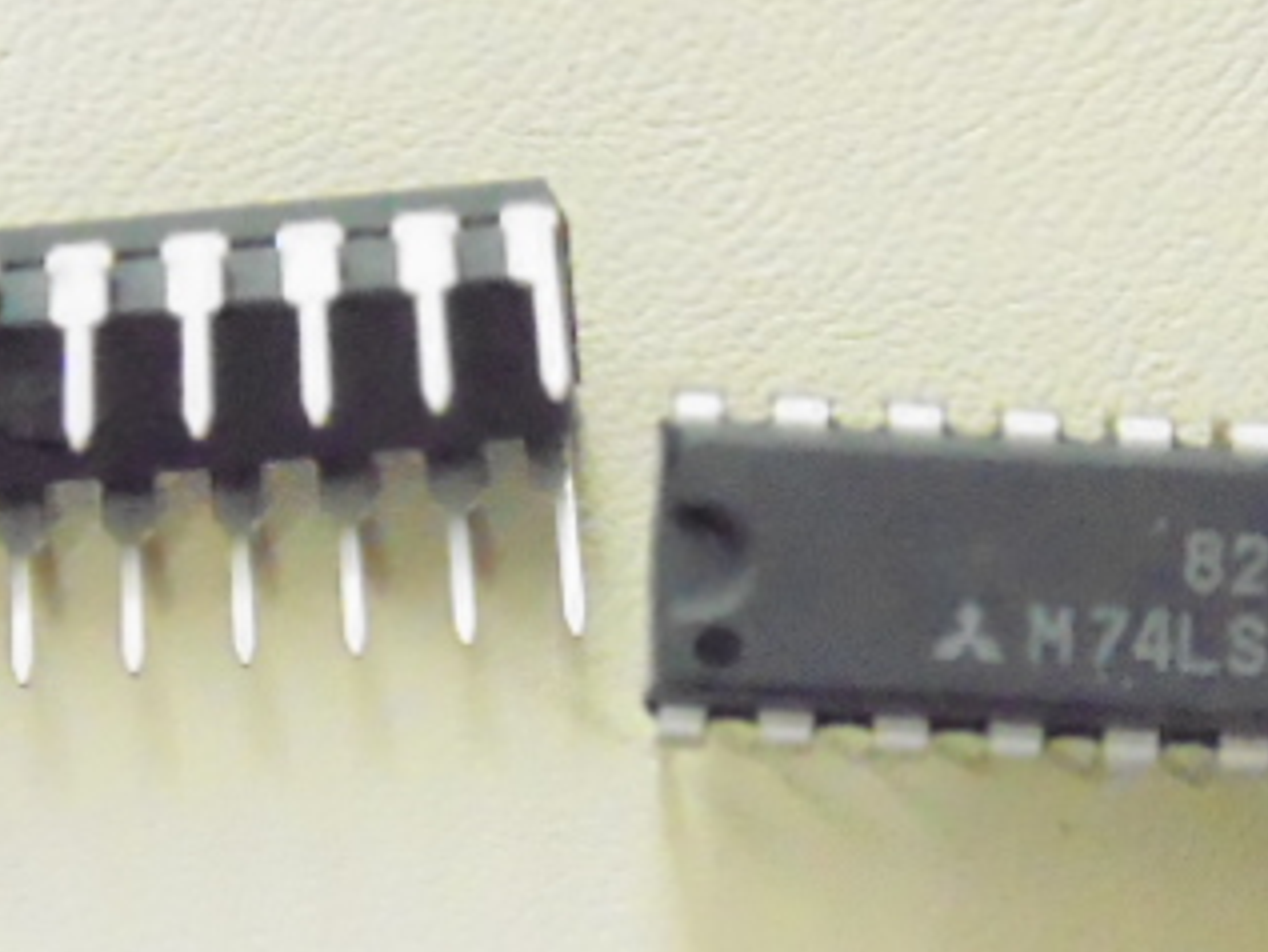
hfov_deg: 18.4
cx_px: 572
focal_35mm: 107
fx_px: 3921
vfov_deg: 13.8
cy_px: 504
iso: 3200
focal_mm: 9.5
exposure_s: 1/100
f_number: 3.9
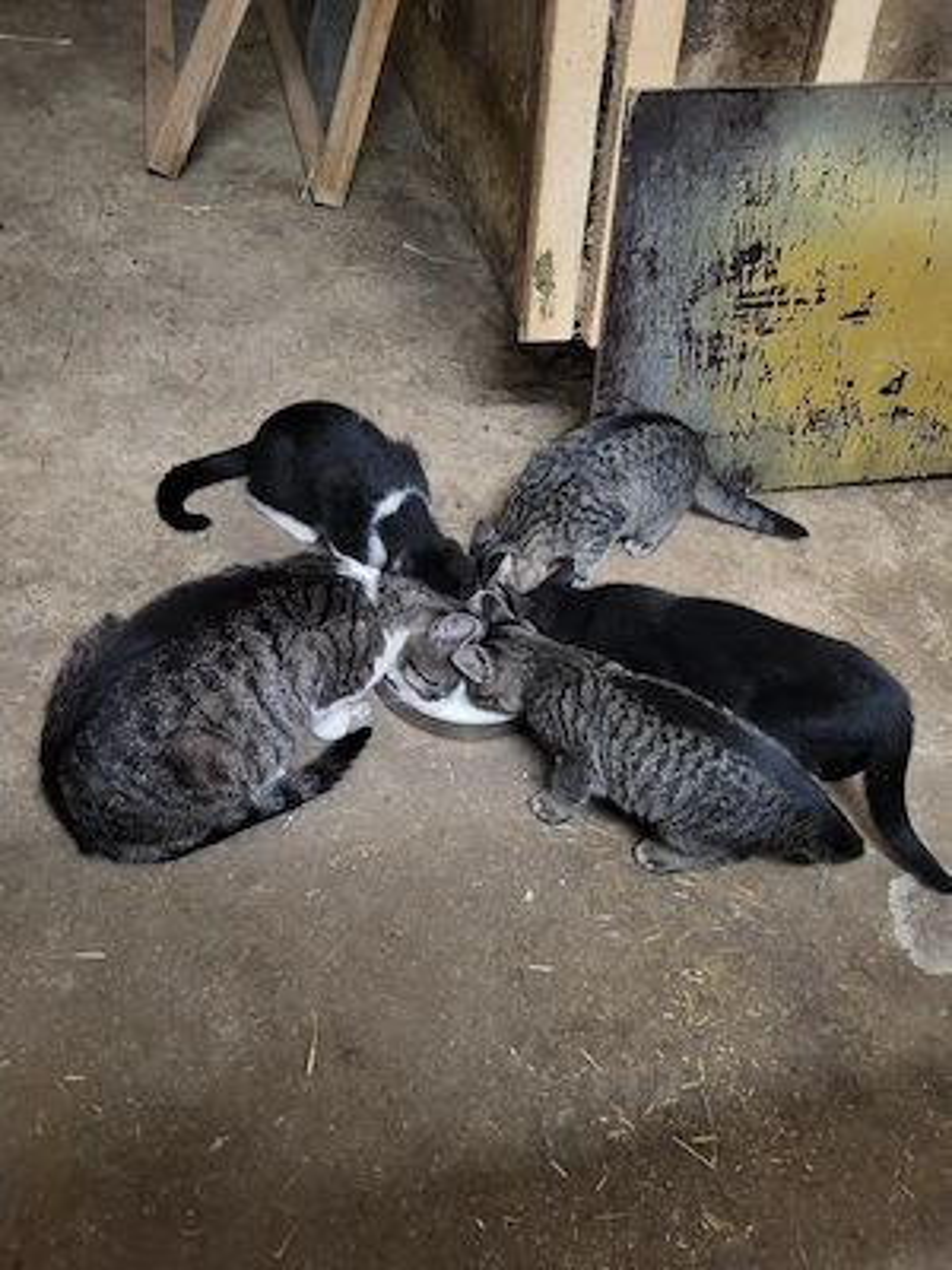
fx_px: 953
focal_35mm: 26
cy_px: 635
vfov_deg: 67.3
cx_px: 476
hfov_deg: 53.1
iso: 800
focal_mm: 5.4
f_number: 1.8
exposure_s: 1/25.1
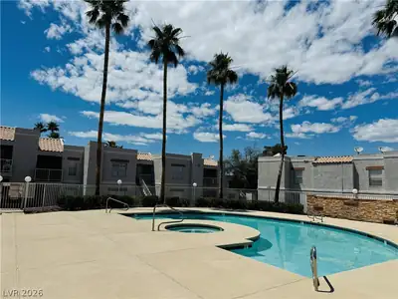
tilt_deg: +4.3
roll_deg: -1.6
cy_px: 150
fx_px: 276
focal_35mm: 24
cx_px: 199
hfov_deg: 71.6
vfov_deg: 56.8
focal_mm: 6.76
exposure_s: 1/12346
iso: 80
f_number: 1.78
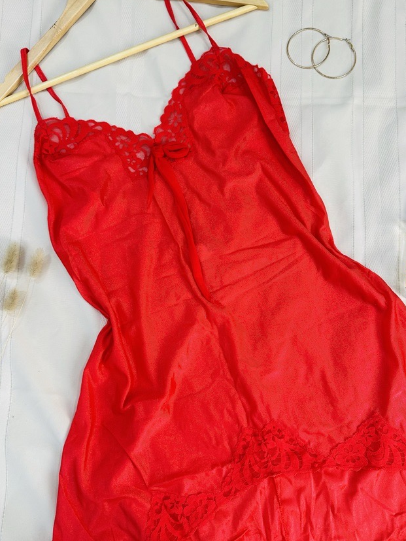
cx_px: 209
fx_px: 454
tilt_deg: -81.3
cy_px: 272
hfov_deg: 48.2
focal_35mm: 29
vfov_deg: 61.7
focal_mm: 6.86
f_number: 1.78
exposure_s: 1/121
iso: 125
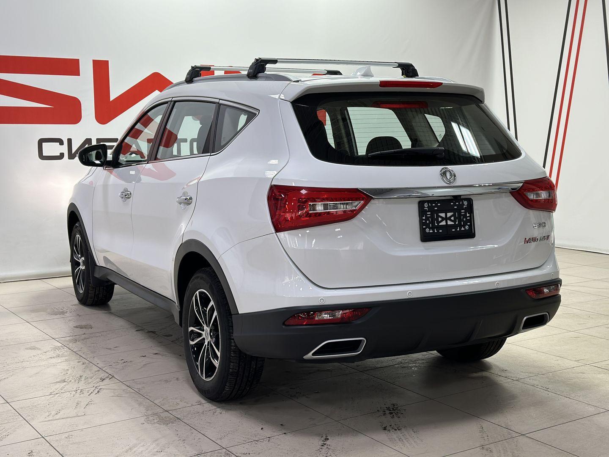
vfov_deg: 30.3
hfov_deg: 39.7
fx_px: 844
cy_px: 228
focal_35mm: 48
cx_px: 304
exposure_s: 1/100
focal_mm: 6.86
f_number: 1.78
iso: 100
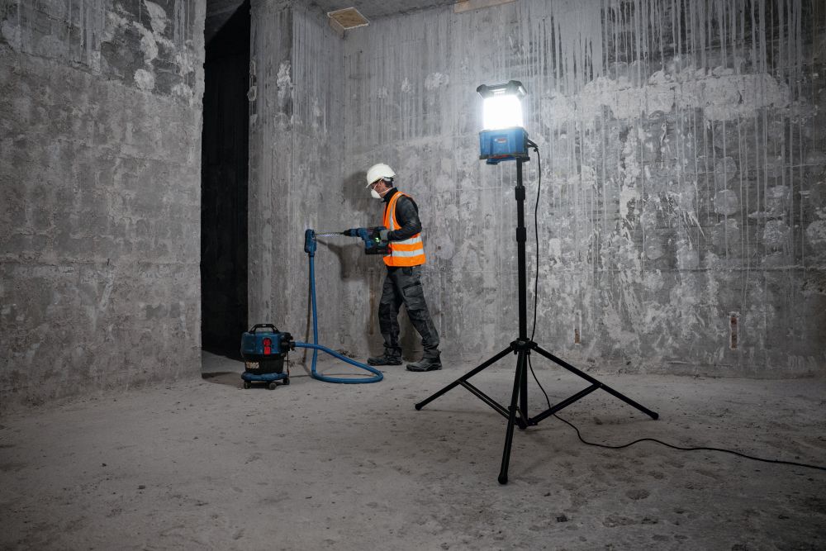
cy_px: 276
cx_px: 413
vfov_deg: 50.4
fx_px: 585
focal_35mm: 26
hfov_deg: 70.4
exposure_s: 1/100
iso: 800
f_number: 4
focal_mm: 25.5
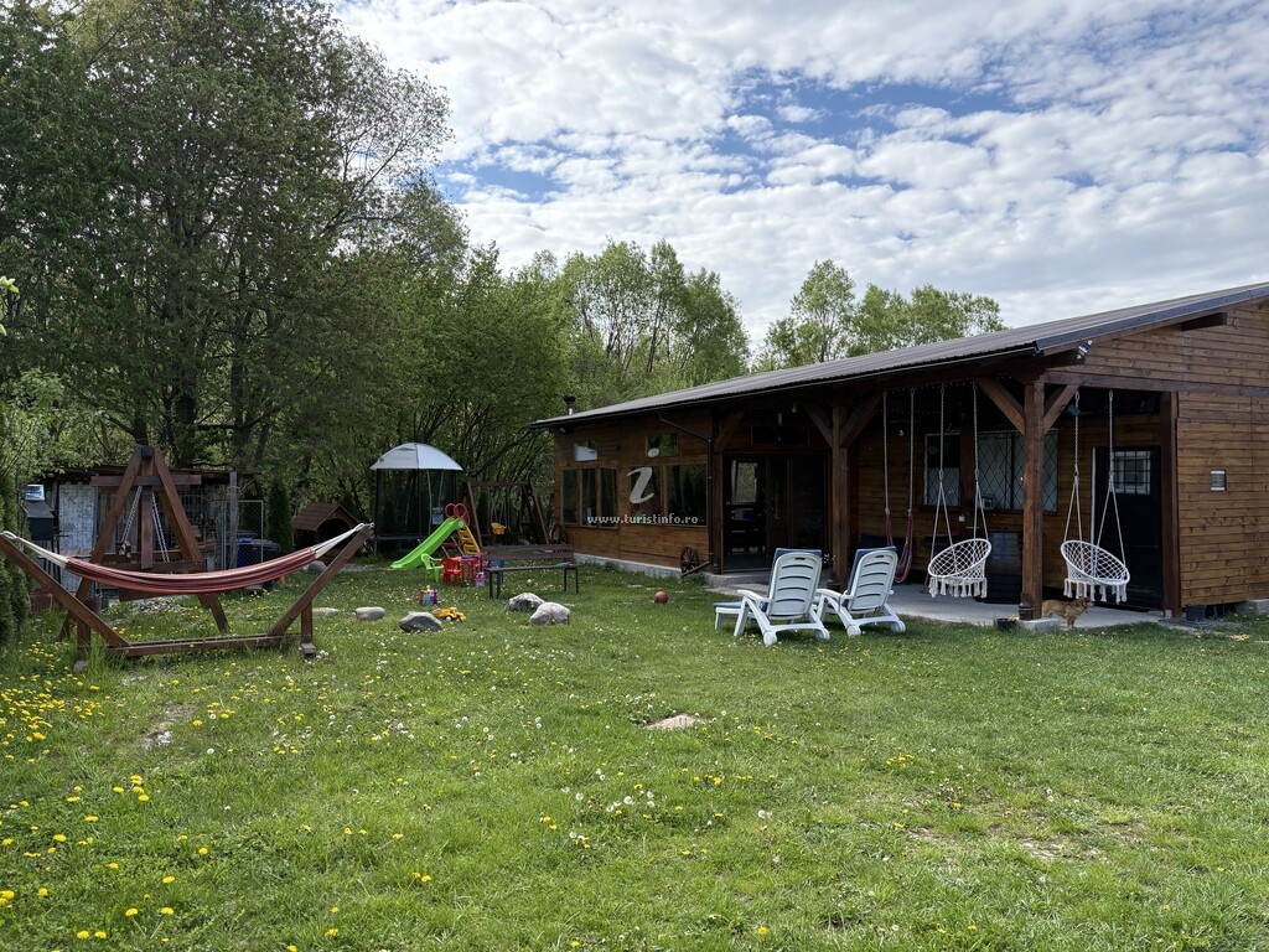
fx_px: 953
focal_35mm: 26
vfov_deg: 53.1
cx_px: 634
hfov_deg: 67.3
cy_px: 476
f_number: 1.6
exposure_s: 1/1626
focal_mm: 5.96
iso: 64
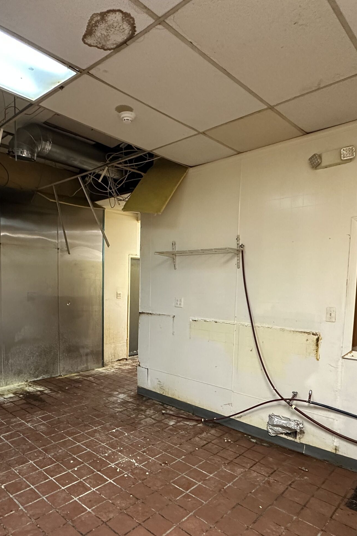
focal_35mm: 23
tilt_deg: -5.1
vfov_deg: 75.5
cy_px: 313
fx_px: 342
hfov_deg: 54.4
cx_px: 130
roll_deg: -1.2
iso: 400
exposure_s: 1/60
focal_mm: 2.22
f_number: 2.2
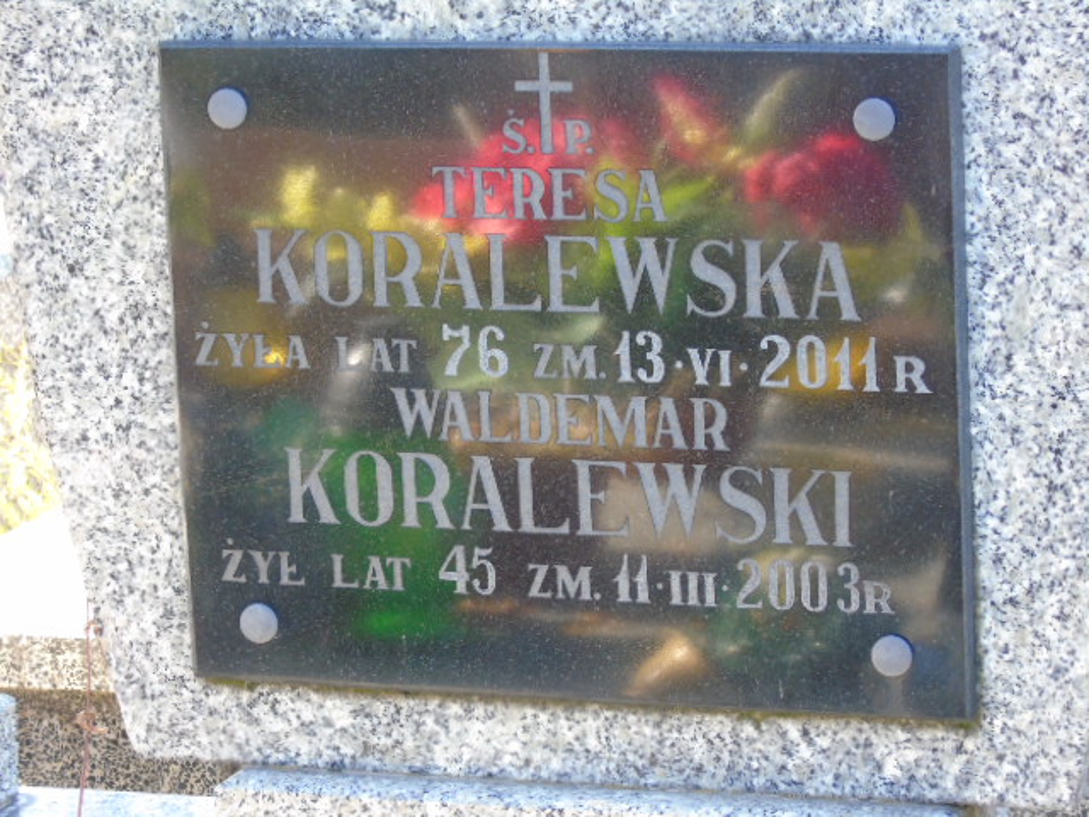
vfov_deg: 9.2
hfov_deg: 12.2
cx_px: 544
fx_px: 5096
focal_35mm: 162
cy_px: 408
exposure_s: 1/80
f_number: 4.9
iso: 400
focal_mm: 29
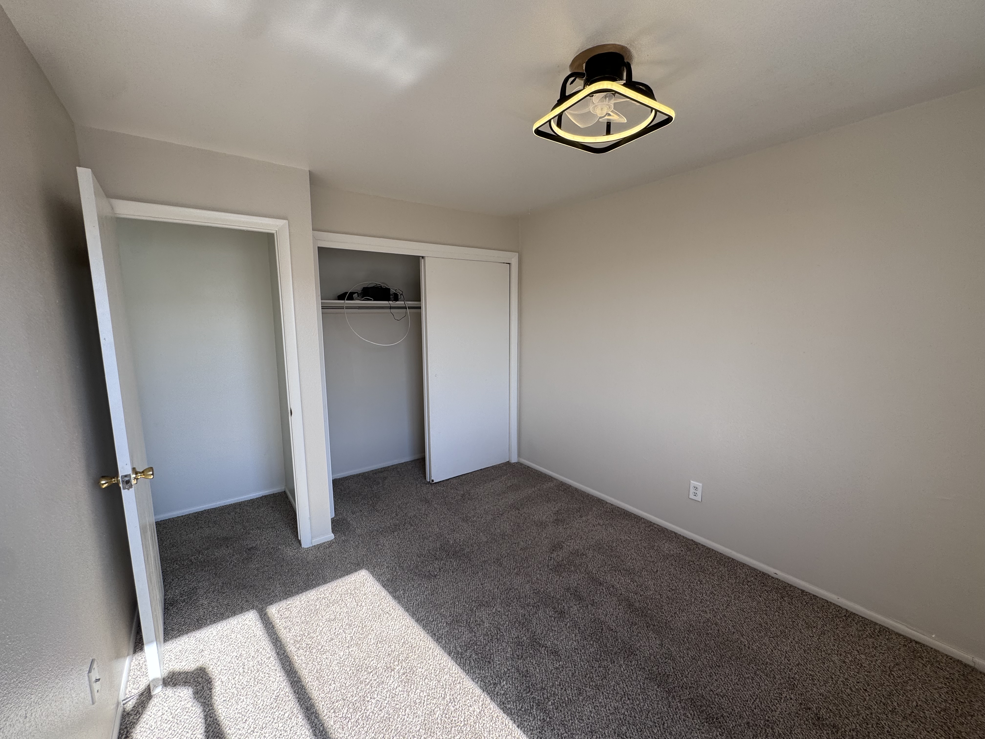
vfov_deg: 85.7
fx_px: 398
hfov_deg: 102.1
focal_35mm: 14
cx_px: 492
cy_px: 370
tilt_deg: -8.8
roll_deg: -0.1
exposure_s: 1/131
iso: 40
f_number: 2.2
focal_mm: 2.22
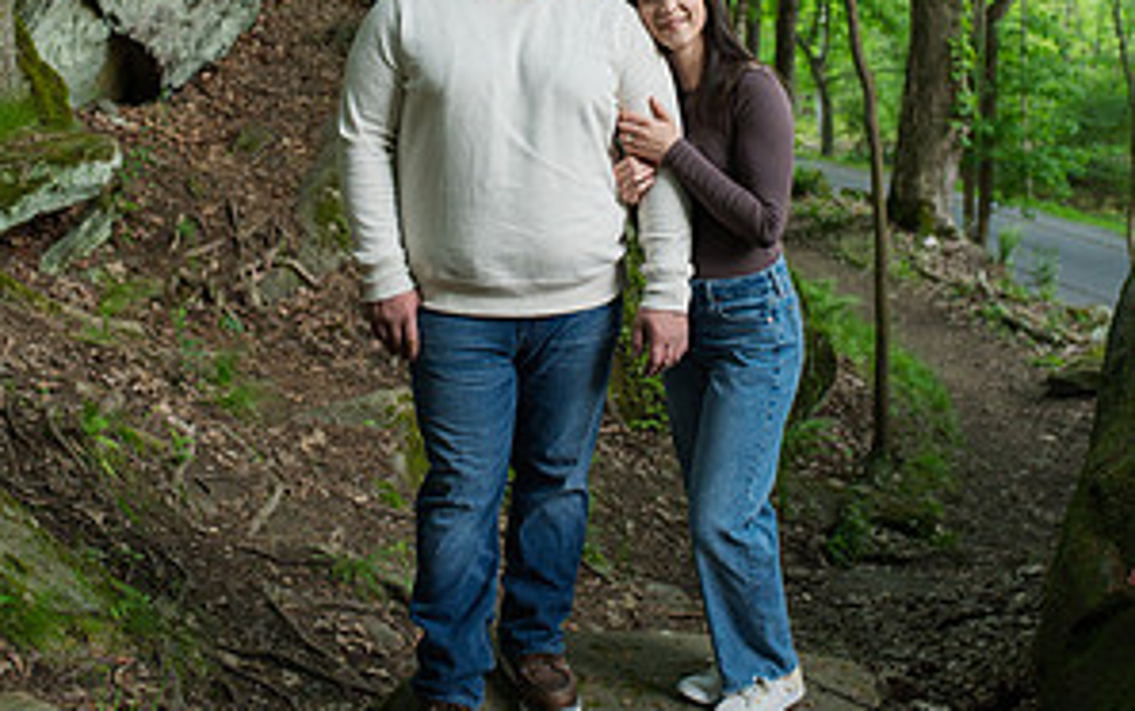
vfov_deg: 23.5
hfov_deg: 37.5
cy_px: 99
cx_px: 568
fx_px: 1671
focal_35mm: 54
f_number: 3.5
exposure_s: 1/320
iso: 1000
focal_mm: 35
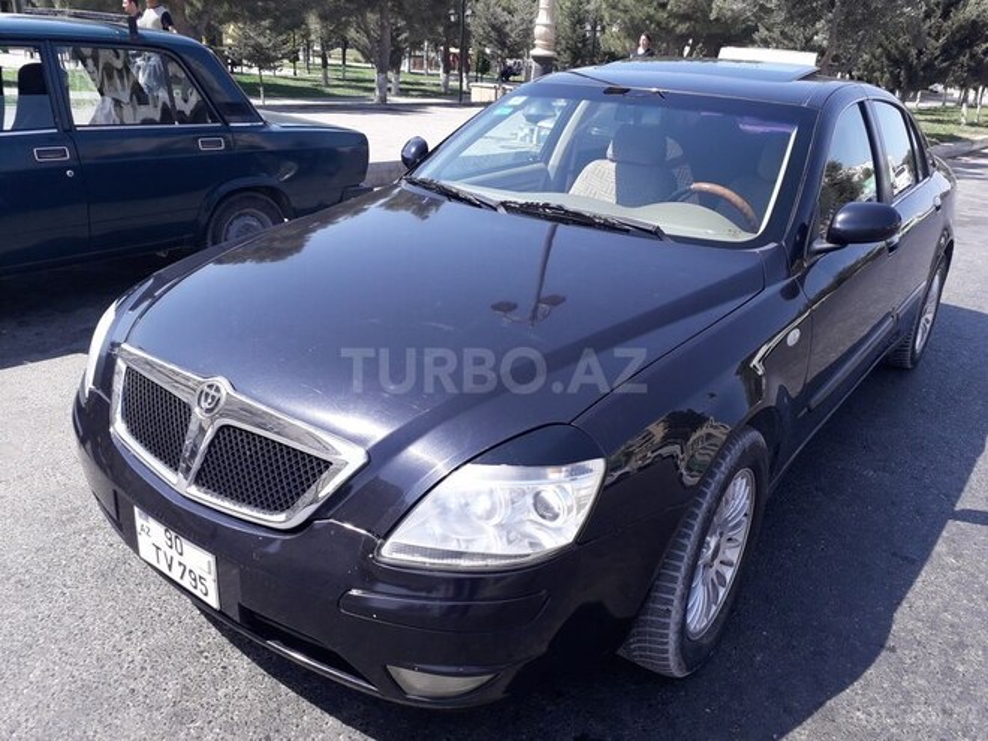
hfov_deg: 65.3
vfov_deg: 51.4
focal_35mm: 27
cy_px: 370
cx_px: 494
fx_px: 771
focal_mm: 3.6
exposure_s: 1/706
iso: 40
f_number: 1.9
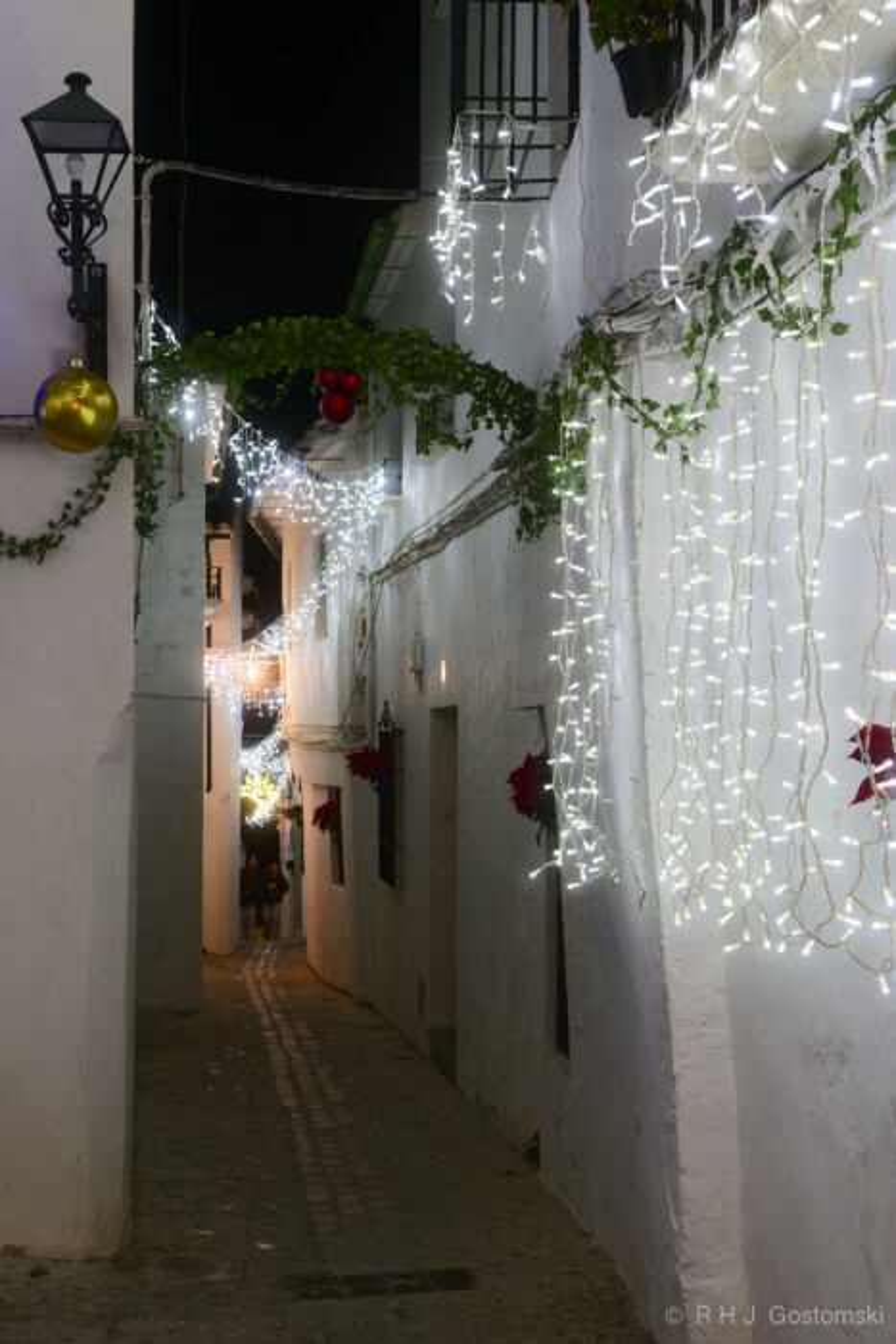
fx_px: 1679
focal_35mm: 45
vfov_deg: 43.6
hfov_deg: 29.9
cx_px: 448
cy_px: 672
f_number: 11
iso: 6400
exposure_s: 1/100
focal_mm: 45
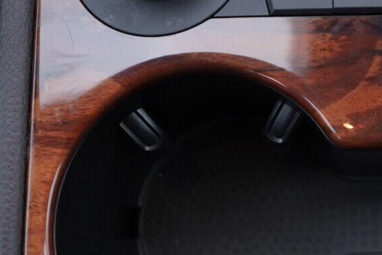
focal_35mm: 91
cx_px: 399
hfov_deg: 21.4
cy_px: 59
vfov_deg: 15.0
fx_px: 966
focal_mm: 24
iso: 160
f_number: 2.8
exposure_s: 1/40
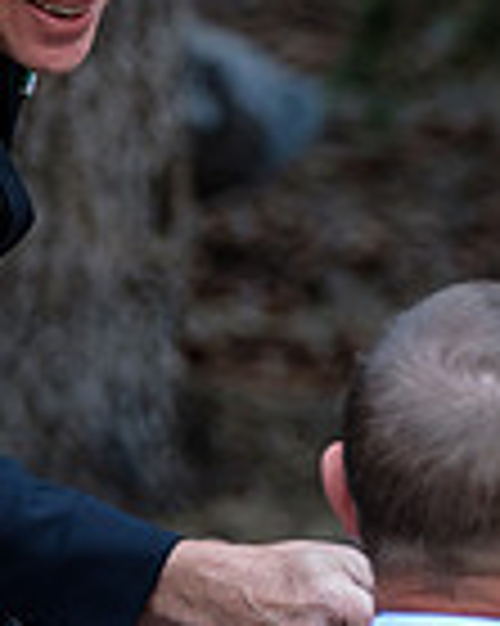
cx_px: 640
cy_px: 428
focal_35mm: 543
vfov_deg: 3.6
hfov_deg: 2.8
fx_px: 10055
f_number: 3.2
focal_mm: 119.2
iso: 640
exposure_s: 1/80
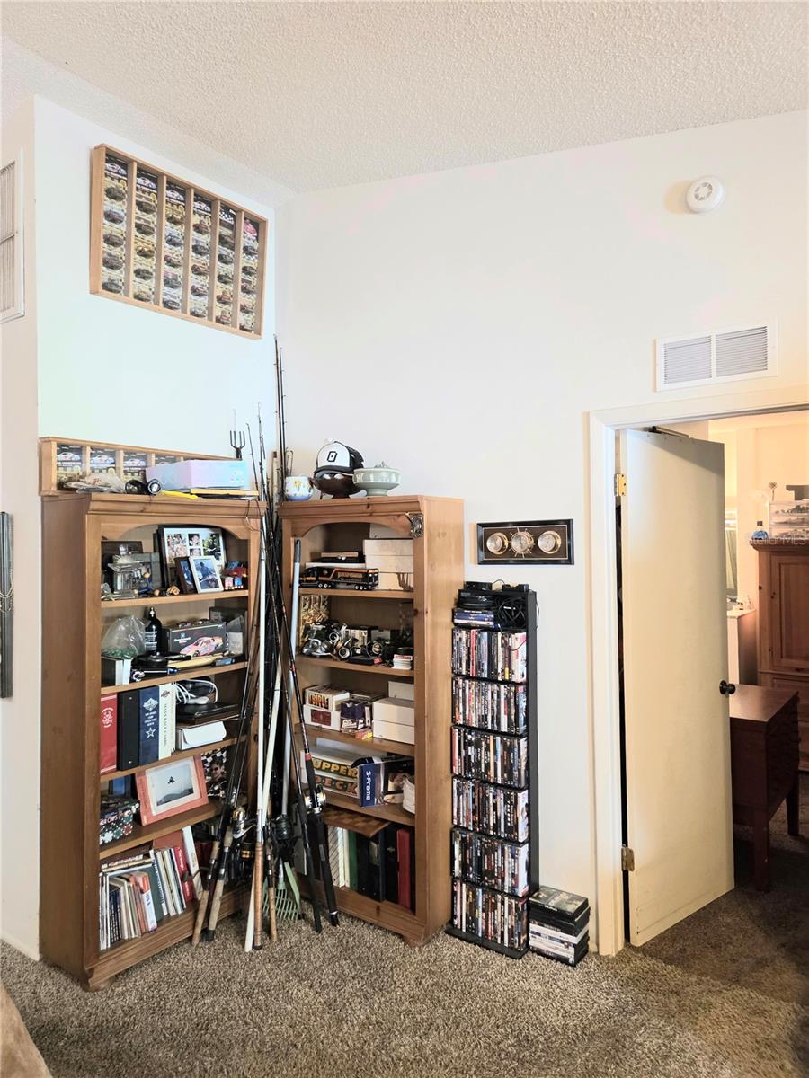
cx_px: 404
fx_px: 717
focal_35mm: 23
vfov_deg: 73.9
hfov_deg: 58.9
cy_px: 539
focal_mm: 5.4
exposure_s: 1/120
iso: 640
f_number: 1.8
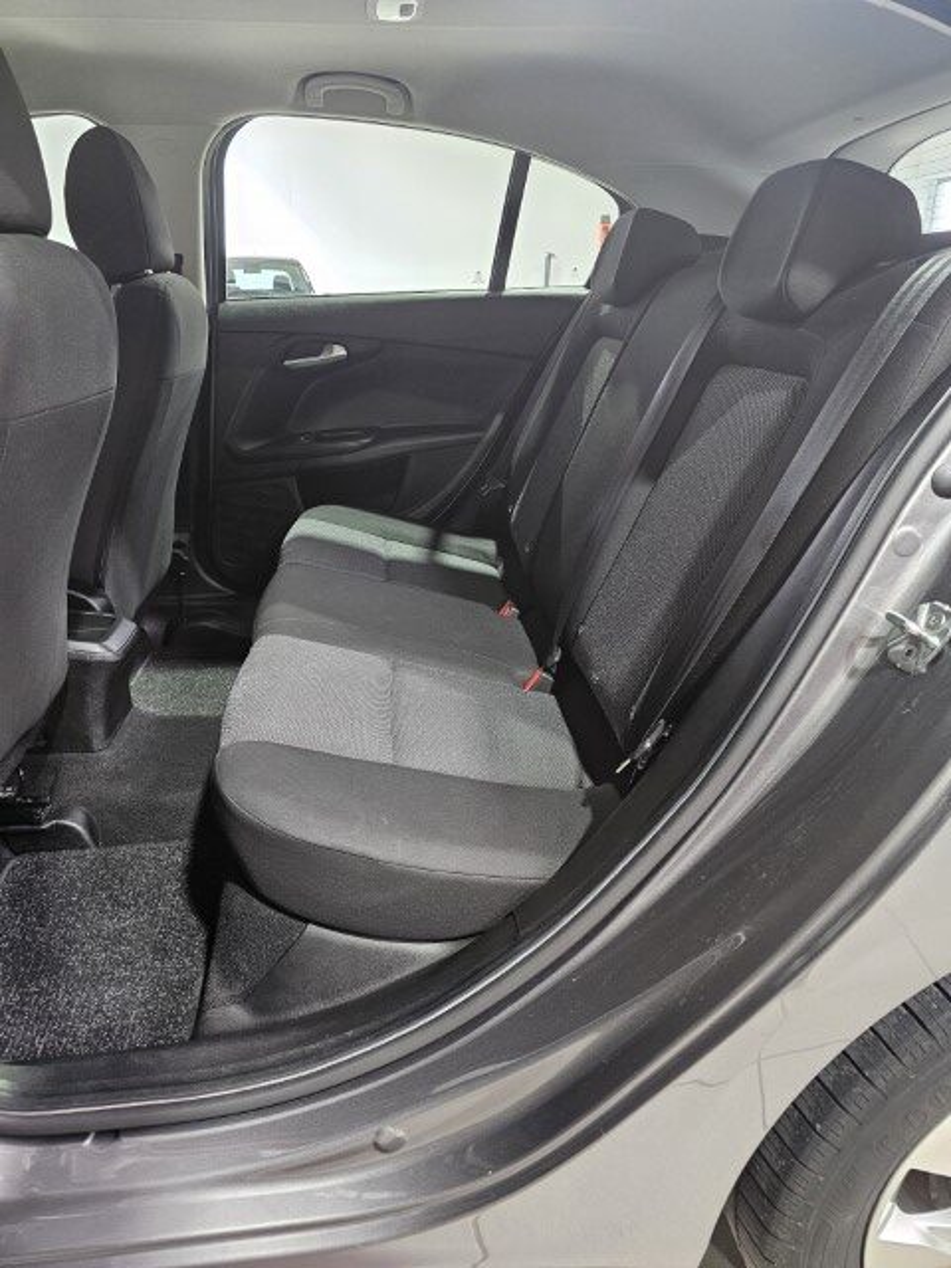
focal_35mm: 23
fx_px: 843
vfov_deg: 73.9
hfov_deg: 58.9
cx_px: 476
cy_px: 634
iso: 640
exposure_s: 1/100
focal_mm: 6.3
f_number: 1.7
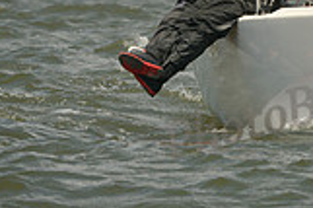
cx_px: 540
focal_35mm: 1117
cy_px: -18
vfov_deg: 1.2
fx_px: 9702
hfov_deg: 1.8
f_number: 10
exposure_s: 1/1250
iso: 280
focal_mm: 310
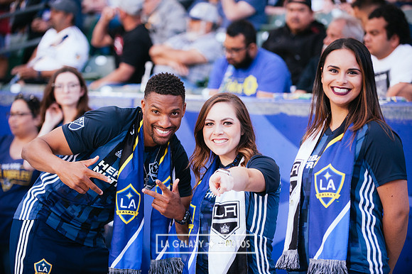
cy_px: 137
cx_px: 206
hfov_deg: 16.4
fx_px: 1430
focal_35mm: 125
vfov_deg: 11.0
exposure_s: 1/500
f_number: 2.8
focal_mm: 125
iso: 1600
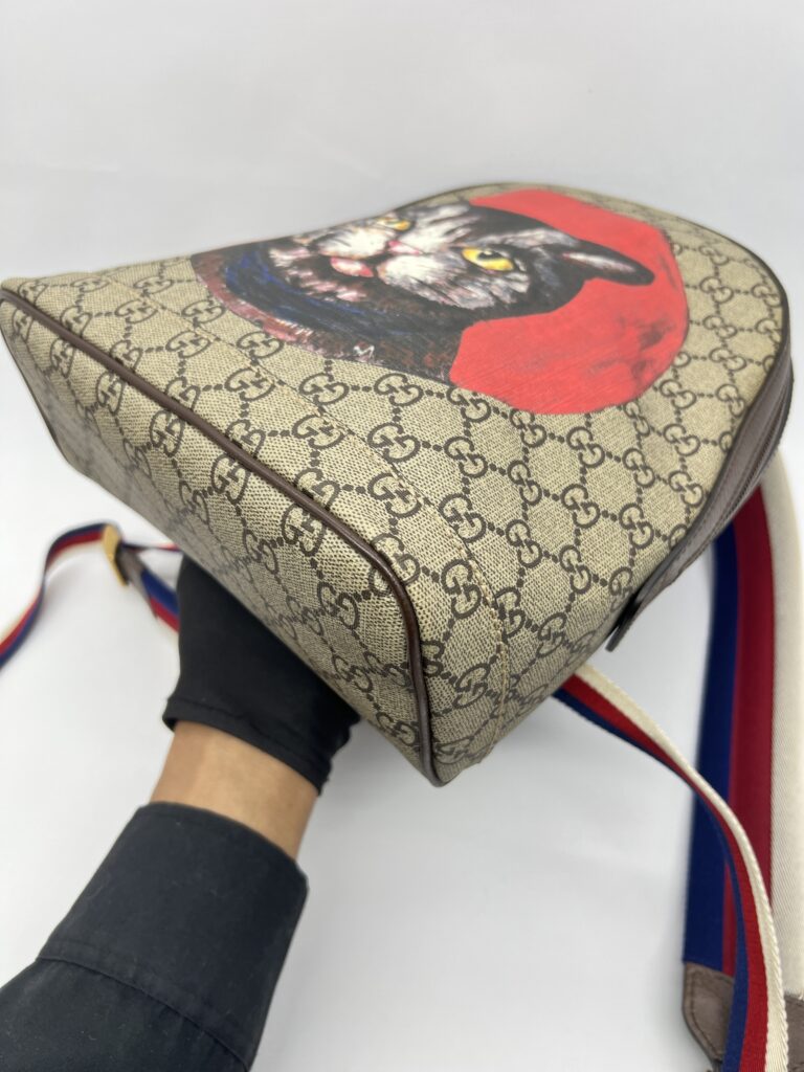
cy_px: 536
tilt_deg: -40.8
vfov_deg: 67.3
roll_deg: +2.6
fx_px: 805
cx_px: 402
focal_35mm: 26
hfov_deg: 53.1
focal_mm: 5.7
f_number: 1.5
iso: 40
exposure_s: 1/100
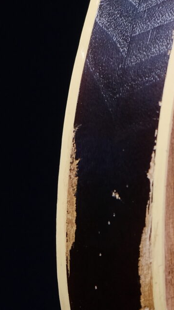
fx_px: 1616
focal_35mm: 197
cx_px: 209
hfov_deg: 6.1
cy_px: -42
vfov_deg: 10.8
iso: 800
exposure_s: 1/180
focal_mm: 31.5
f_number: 3.6
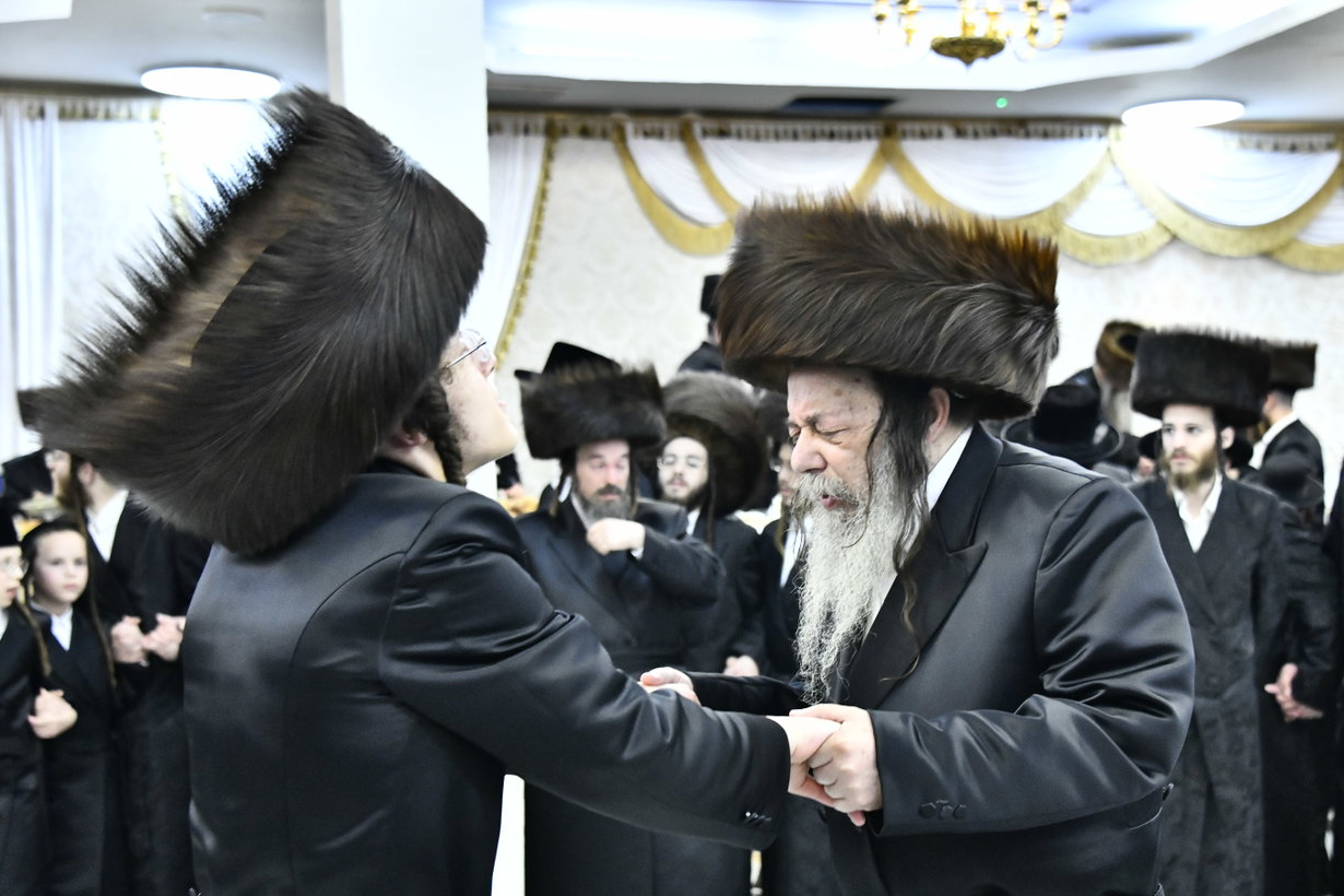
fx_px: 2464
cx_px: 740
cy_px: 499
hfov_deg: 30.5
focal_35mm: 66
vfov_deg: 20.6
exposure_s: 1/250
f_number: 5.6
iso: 4000
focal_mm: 58
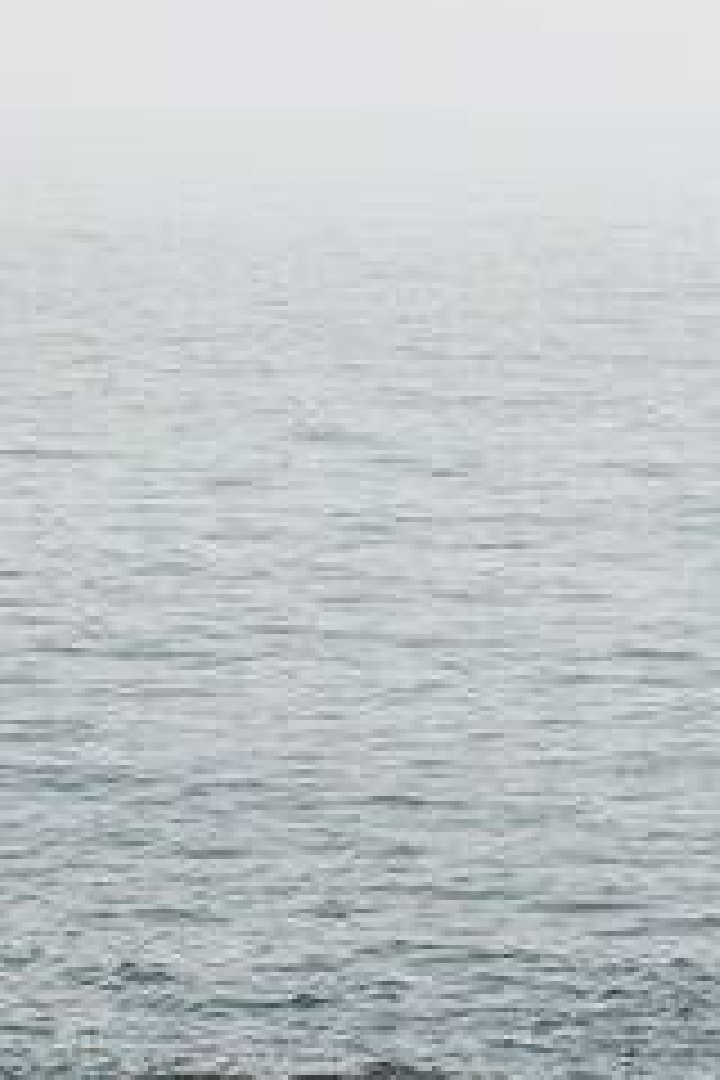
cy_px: 801
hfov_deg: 3.9
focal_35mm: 351
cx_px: 1467
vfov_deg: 5.9
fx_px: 10529
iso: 200
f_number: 4
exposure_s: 1/500
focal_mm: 80
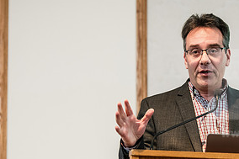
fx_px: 1493
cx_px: 183
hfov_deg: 9.1
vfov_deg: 6.1
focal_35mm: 225
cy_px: 151
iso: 1250
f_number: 3.2
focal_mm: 110
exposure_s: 1/200
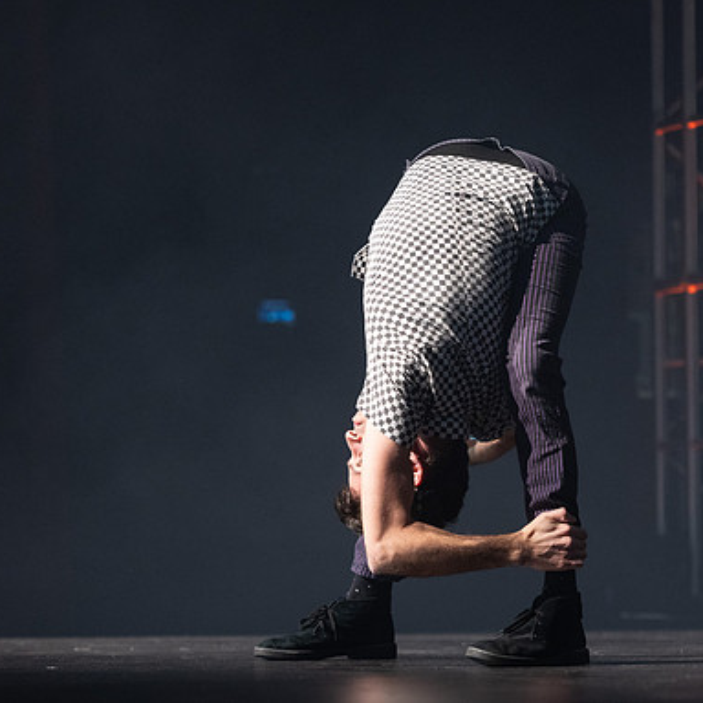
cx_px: 397
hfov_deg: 9.0
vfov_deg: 9.0
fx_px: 4457
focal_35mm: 194
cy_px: 376
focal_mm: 112
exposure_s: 1/400
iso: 800
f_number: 2.8
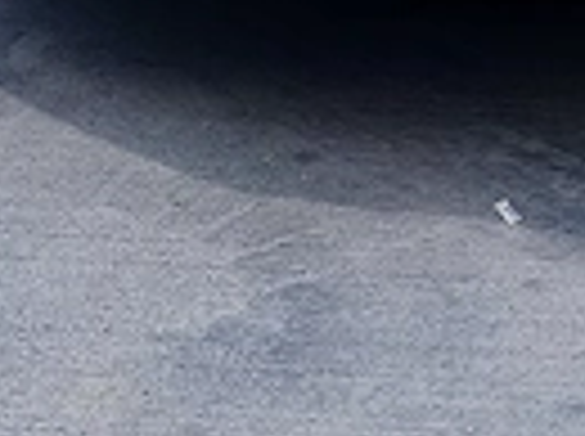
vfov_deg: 13.1
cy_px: -227
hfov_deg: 17.6
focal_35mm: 106
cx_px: 713
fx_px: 1788
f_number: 1.65
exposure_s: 1/1143
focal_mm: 6.18
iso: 50
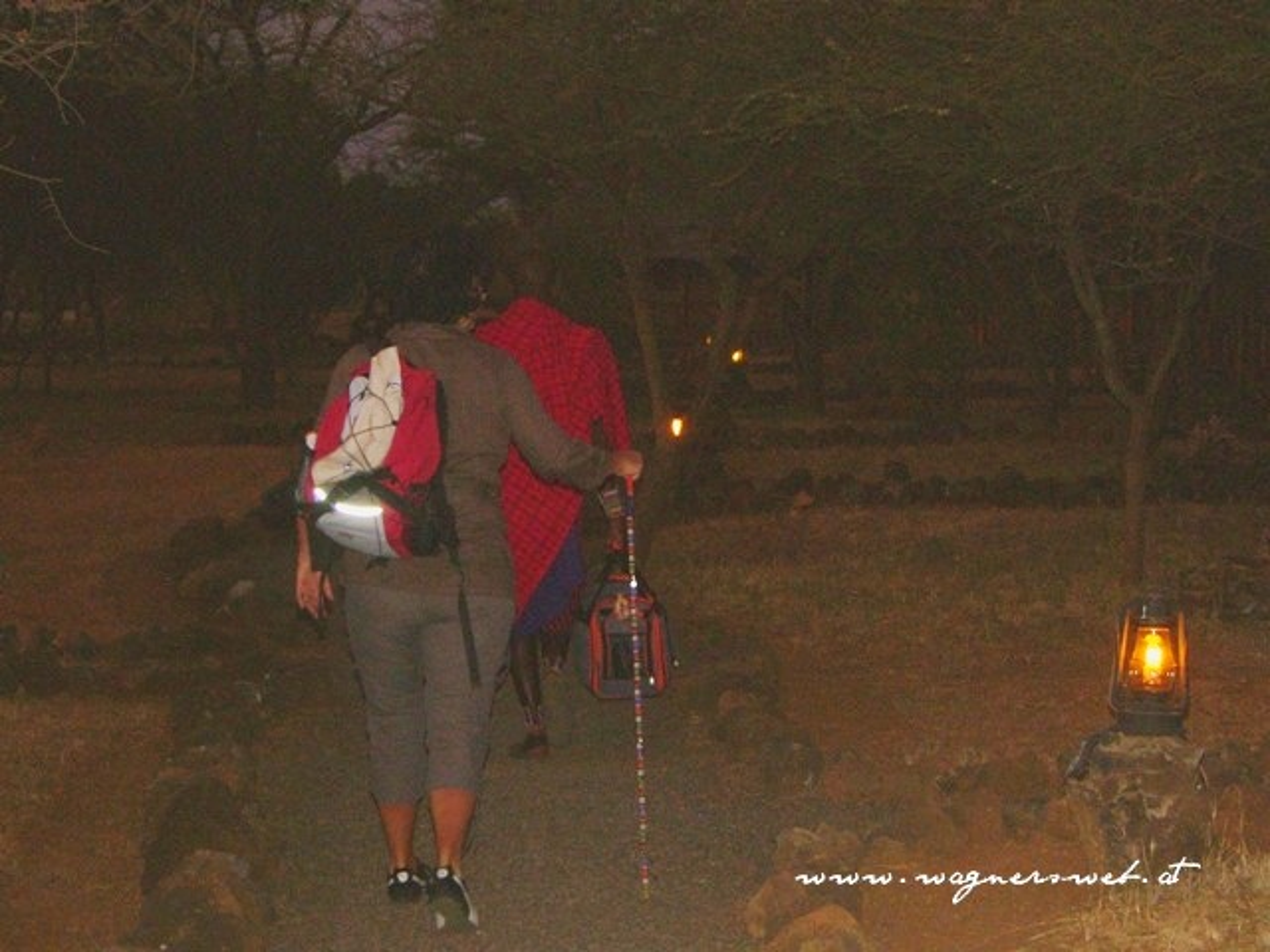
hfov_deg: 21.8
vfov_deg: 16.4
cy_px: 476
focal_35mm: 90
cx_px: 635
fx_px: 3302
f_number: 3.2
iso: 100
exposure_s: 1/100
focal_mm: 23.2
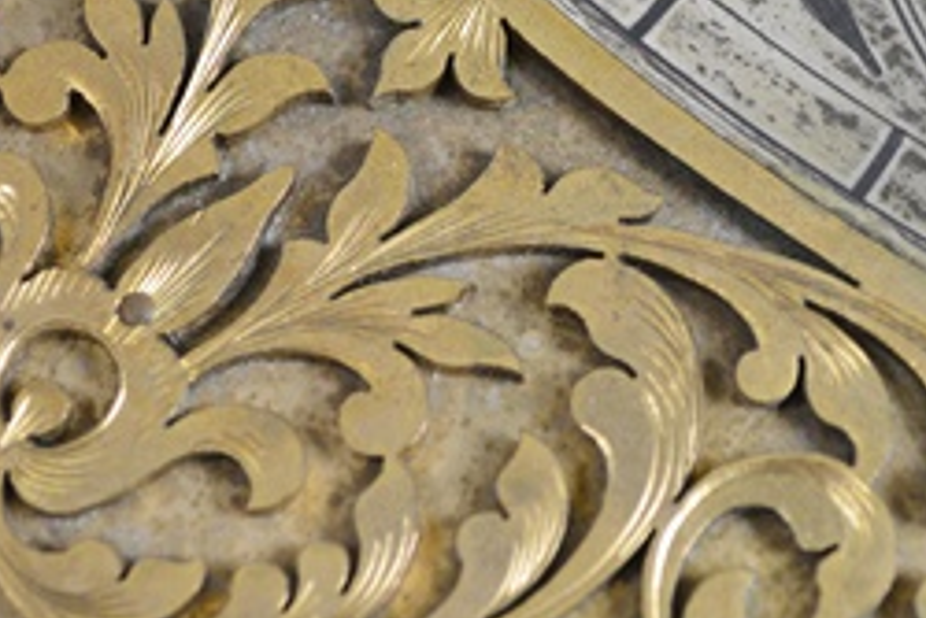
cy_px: 122
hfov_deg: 13.6
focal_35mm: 151
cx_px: 648
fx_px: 3886
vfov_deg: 9.1
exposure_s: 1/60
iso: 800
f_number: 5.3
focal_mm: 42
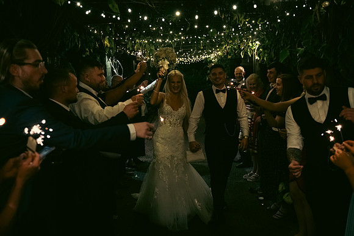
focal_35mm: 32
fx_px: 315
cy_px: 118
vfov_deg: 41.1
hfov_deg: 58.7
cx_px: 177
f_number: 3.5
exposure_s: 1/160
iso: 2500
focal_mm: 32
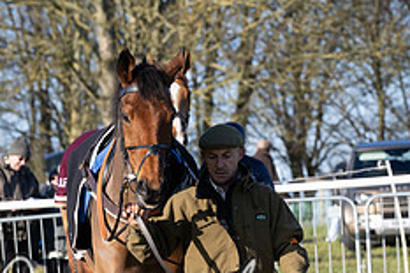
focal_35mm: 289
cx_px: 255
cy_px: 265
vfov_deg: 4.7
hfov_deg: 7.1
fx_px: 3289
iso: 400
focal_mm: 116
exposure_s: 1/1250
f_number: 5
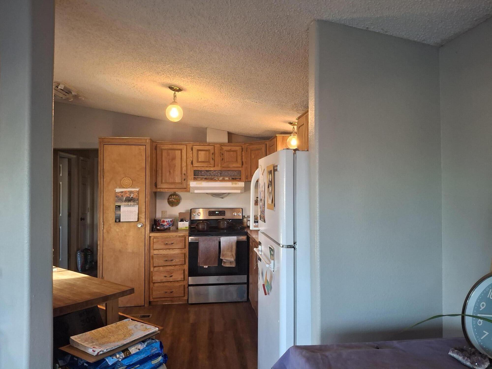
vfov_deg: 54.9
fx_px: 355
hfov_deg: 69.4
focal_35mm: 25
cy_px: 184
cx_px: 246
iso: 320
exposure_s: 1/60
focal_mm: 4.69
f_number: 1.8
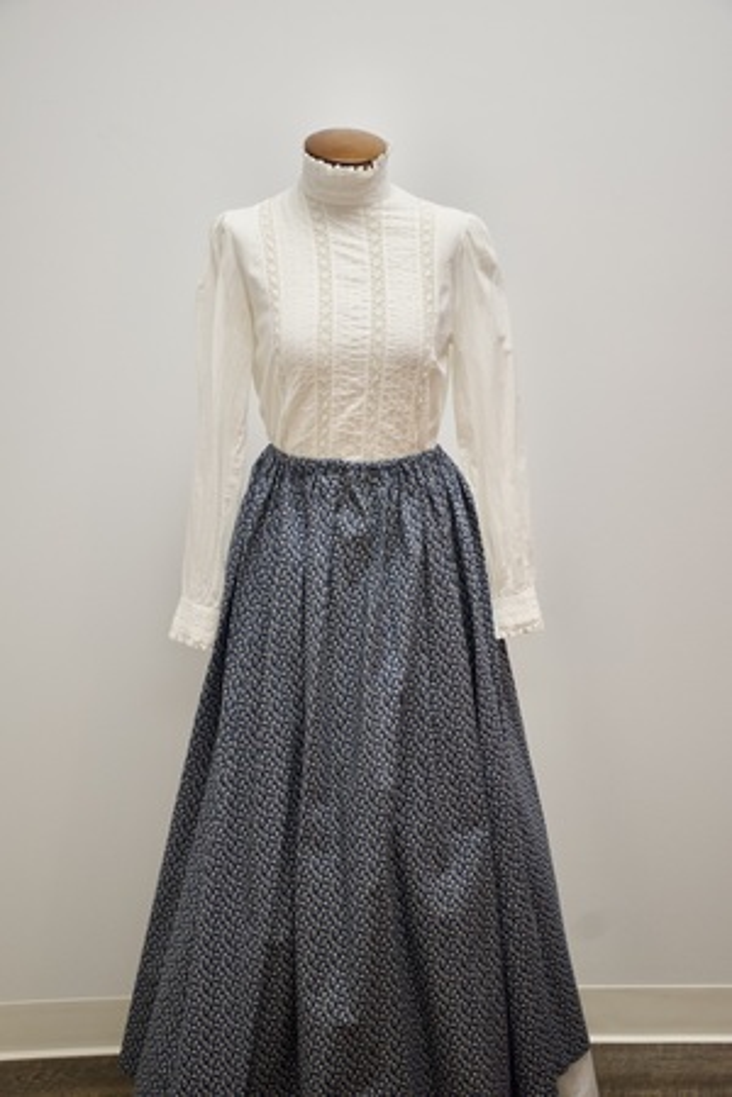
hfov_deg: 26.5
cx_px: 366
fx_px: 1555
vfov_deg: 38.9
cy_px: 548
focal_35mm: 51
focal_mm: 34
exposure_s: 1/125
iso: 800
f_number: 4.2
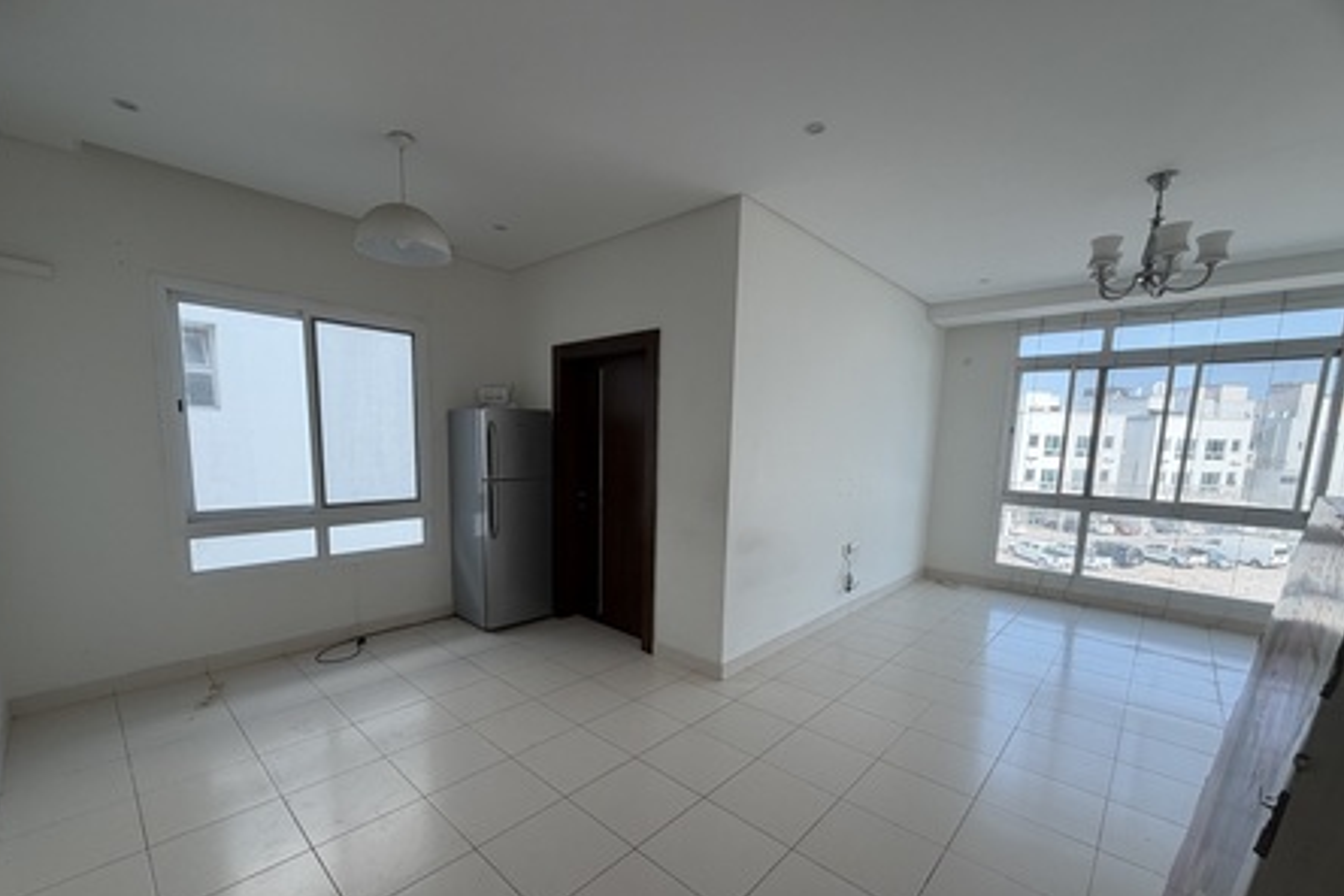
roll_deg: -1.1
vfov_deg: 76.9
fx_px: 560
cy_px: 513
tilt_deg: -8.1
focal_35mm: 15
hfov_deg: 100.4
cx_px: 655
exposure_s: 1/121
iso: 50
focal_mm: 2.22
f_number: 2.2
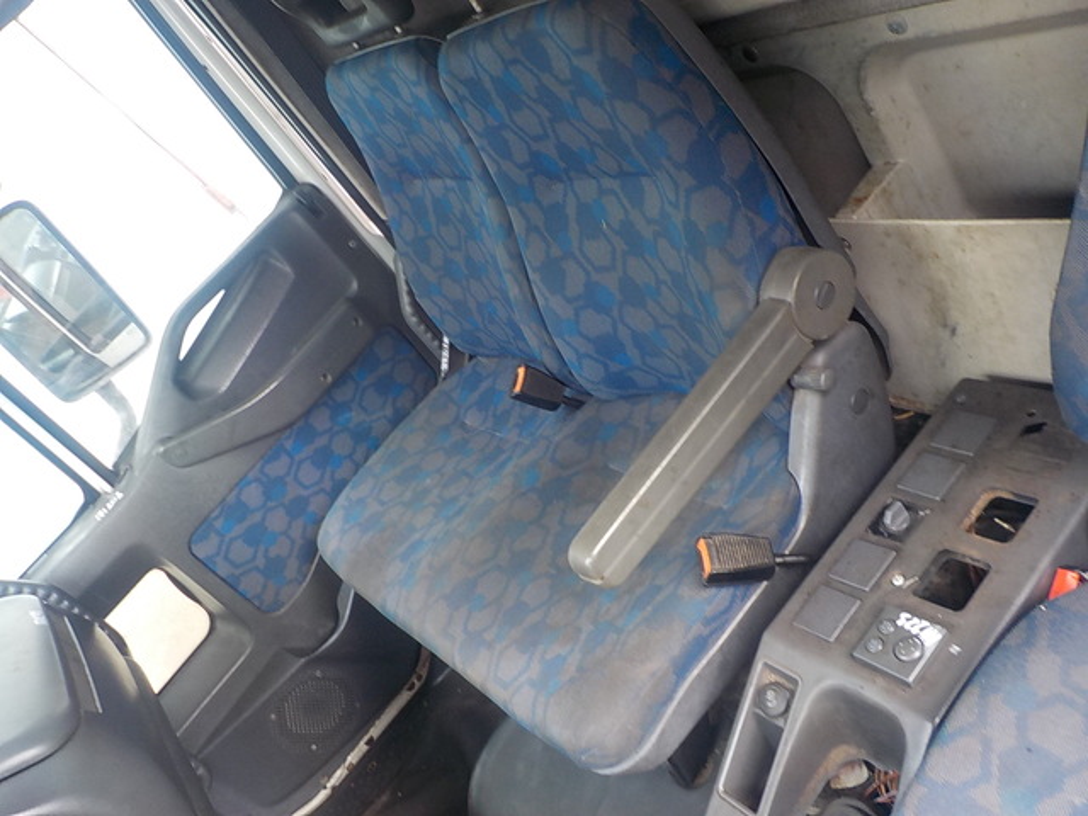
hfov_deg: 60.0
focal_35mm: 30
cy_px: 408
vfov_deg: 46.8
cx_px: 544
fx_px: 943
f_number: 3.3
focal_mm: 4.1
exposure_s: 1/30
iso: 160
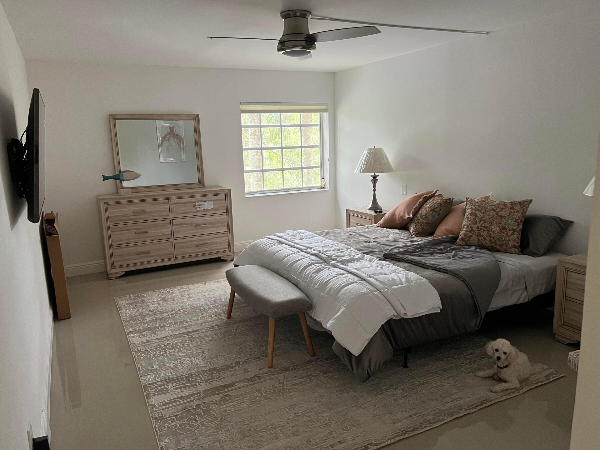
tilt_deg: -11.3
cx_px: 300
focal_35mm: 26
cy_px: 225
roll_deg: +2.3
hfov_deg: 67.3
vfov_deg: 53.1
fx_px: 451
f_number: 1.5
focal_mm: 5.7
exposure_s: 1/60
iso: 400
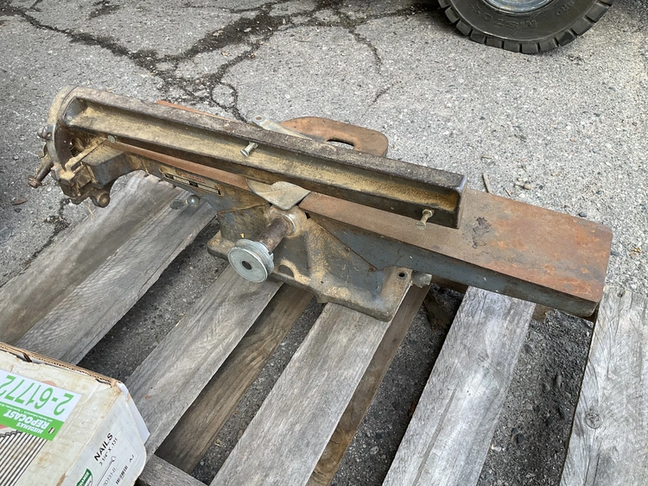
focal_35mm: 29
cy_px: 243
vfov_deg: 48.3
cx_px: 324
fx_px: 543
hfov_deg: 61.6
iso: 20
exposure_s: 1/156
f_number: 1.8
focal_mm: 3
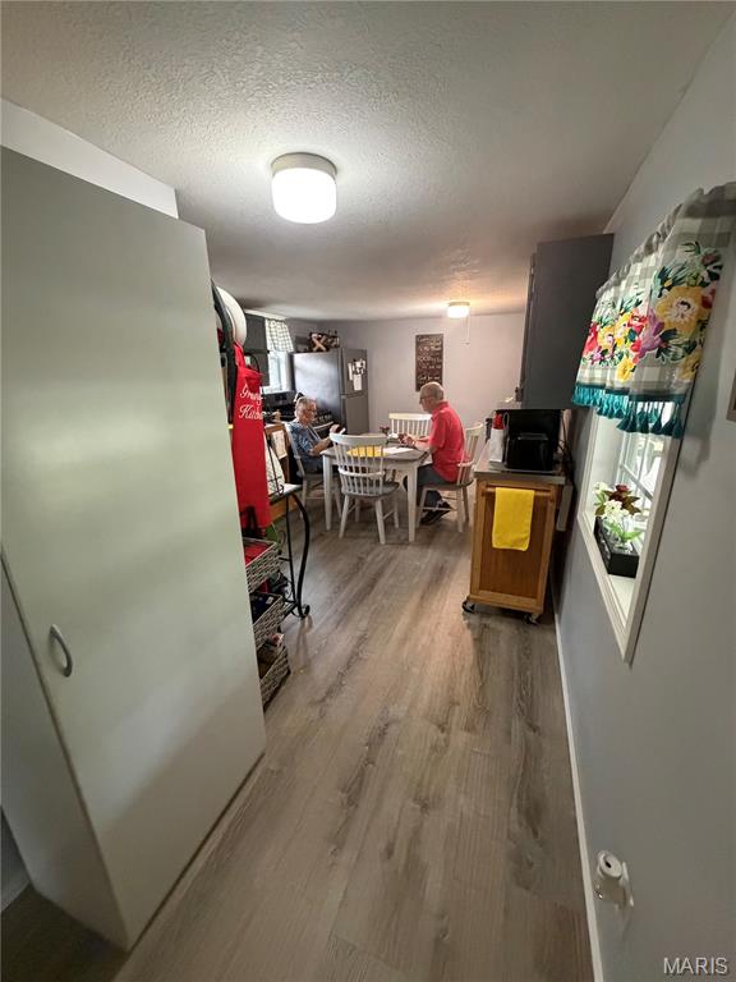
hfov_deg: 85.7
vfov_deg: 102.1
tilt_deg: -17.1
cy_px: 491
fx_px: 397
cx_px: 368
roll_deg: +1.8
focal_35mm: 14
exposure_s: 1/60
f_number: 2.2
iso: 800
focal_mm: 2.22
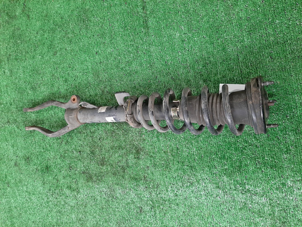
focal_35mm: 26
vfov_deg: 53.1
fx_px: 227
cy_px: 114
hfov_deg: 67.3
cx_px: 151
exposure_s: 1/50
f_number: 1.7
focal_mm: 3.93
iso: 141
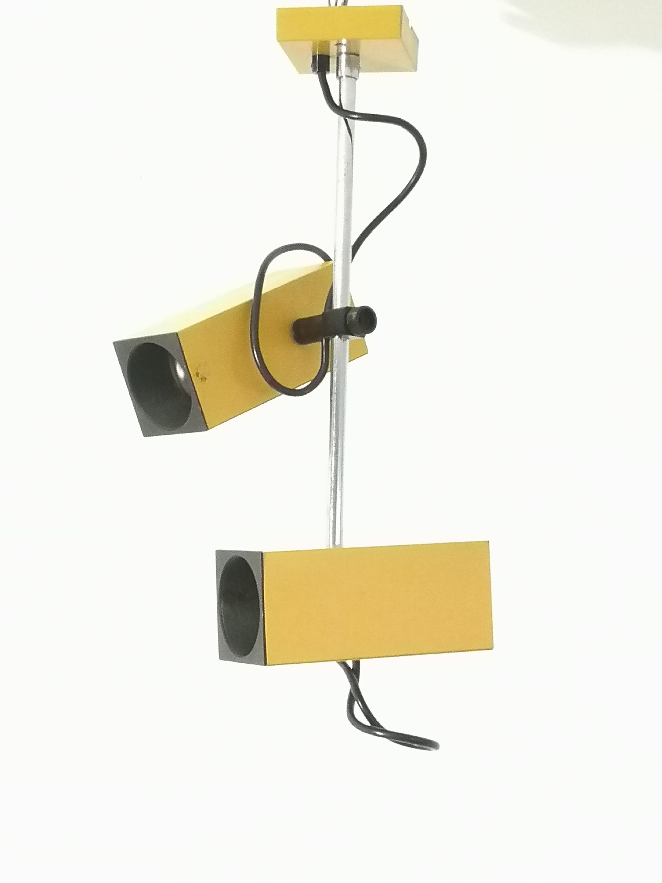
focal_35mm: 88
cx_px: 331
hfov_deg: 16.8
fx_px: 2244
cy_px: 442
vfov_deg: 22.3
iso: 1000
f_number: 2.2
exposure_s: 1/100
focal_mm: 3.95
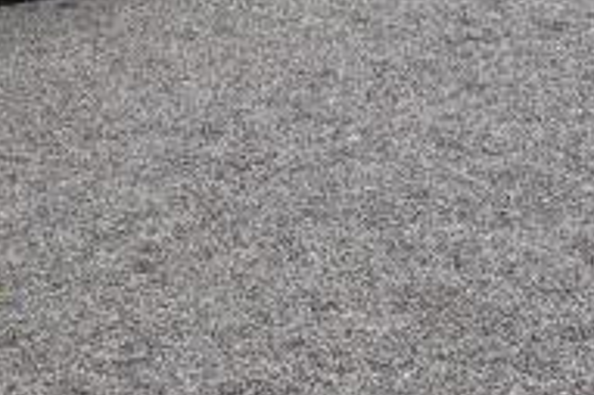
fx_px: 935
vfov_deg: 20.7
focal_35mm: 57
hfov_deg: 33.2
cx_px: 546
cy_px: -179
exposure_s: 1/640
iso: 200
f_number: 8
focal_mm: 11
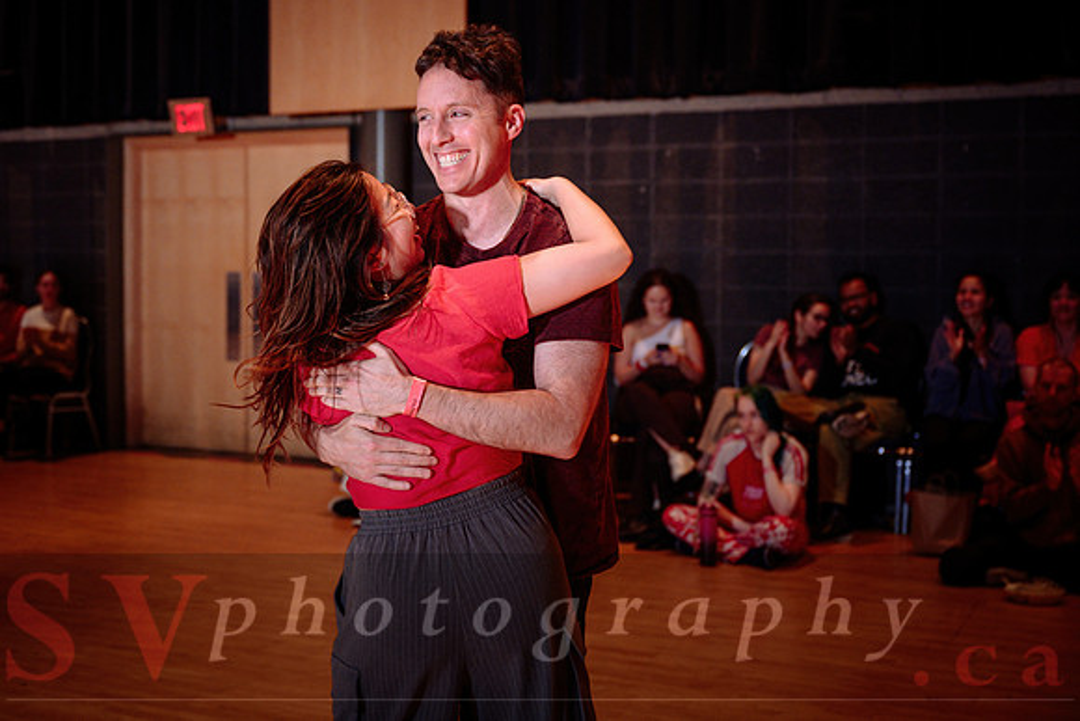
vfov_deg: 25.0
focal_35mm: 54
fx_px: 1626
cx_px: 455
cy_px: 309
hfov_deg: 36.7
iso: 1000
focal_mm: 46
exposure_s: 1/125
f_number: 3.2
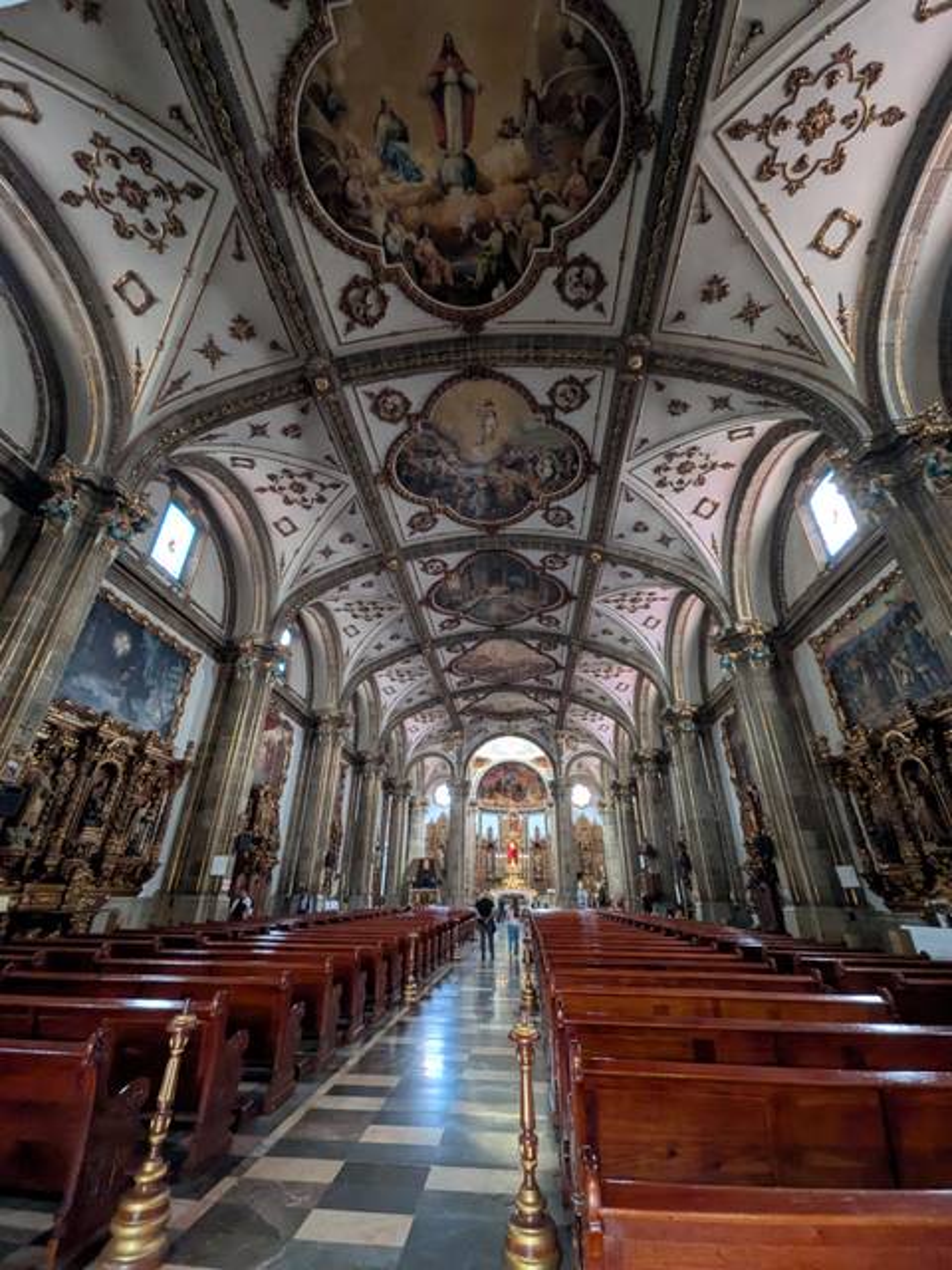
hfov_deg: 85.7
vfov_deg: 102.1
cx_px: 476
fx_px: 513
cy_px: 635
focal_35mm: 14
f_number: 2.2
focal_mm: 1.85
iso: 290
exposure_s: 1/27
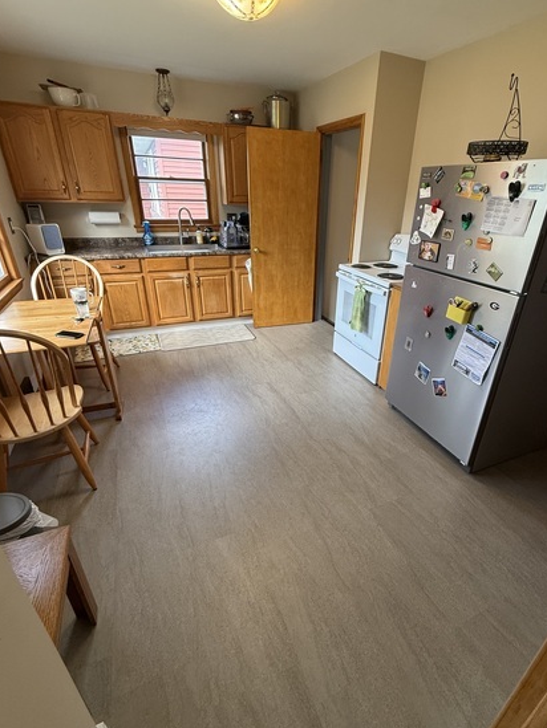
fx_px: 358
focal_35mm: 17
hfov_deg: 74.5
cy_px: 368
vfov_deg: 91.0
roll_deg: -2.2
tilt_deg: -26.8
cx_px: 301
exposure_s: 1/99
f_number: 2.2
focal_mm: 2.22
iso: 200
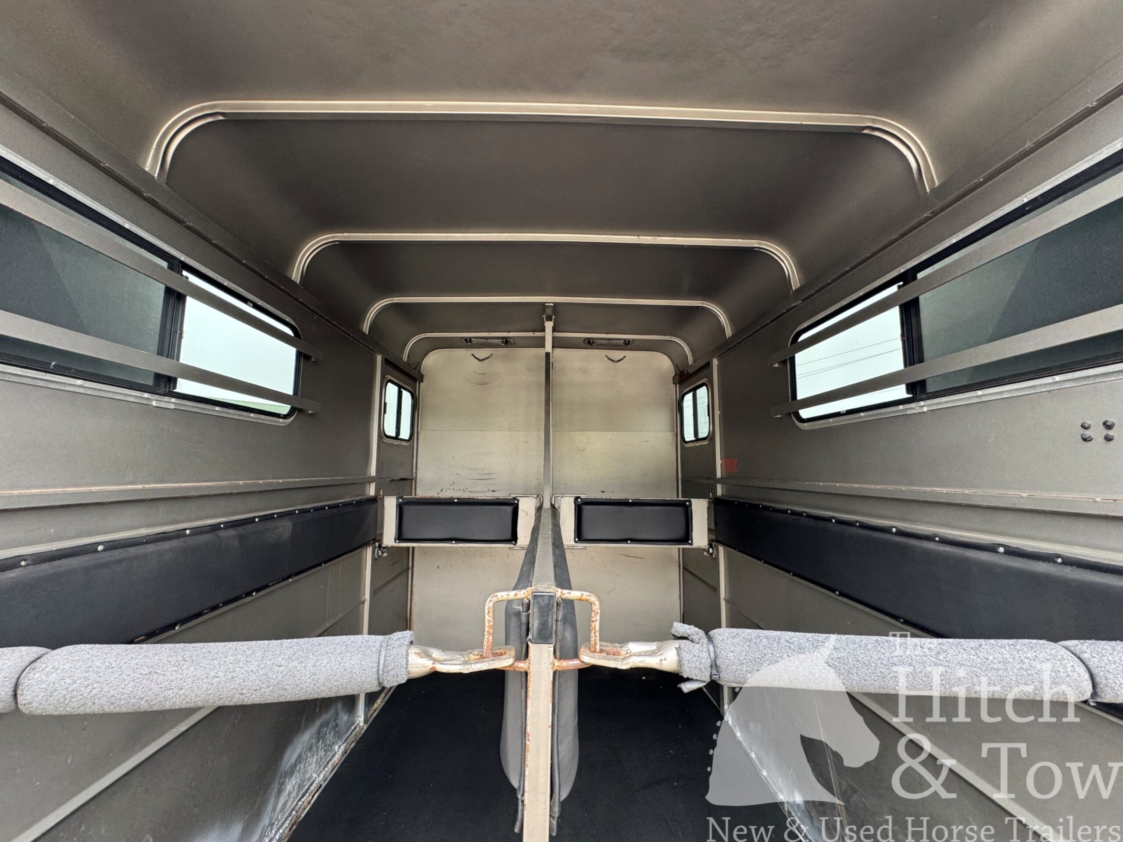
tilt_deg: +7.9
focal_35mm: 14
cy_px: 421
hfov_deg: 102.1
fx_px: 454
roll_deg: -0.7
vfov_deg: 85.7
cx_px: 562
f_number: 2.2
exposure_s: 1/99
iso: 160
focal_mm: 2.22
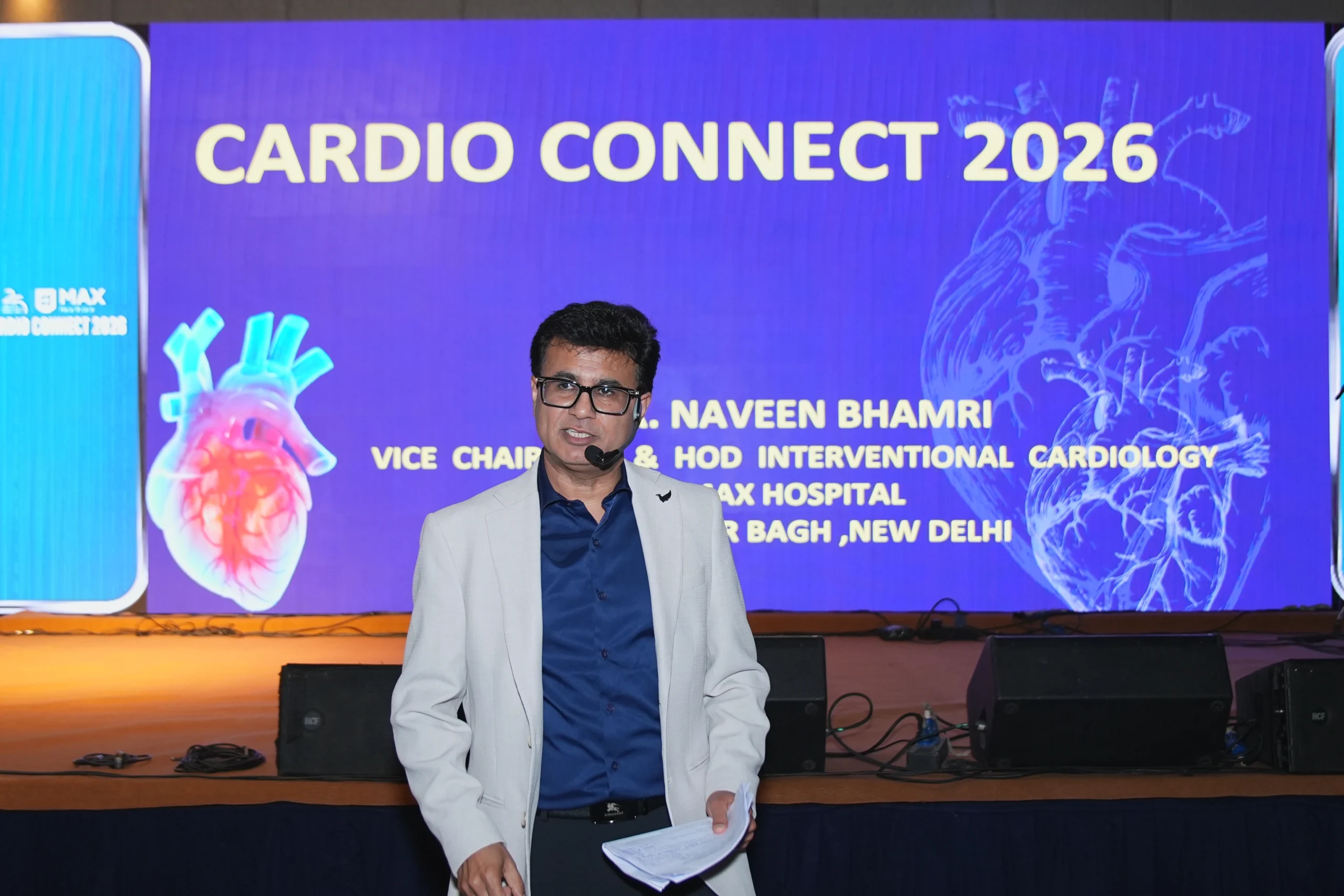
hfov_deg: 53.1
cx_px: 672
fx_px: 1344
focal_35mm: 36
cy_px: 448
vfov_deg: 36.9
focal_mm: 24
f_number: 2.8
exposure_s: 1/160
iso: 1250
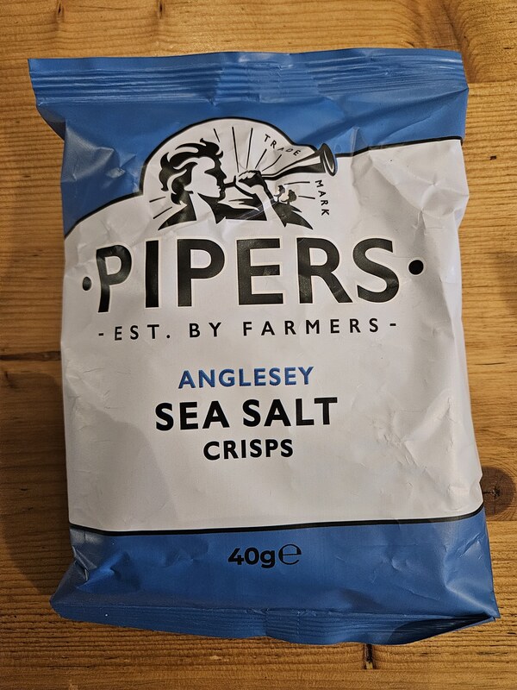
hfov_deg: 58.9
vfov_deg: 73.9
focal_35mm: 23
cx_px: 258
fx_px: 458
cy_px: 345
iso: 640
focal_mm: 5.4
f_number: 1.8
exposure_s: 1/50
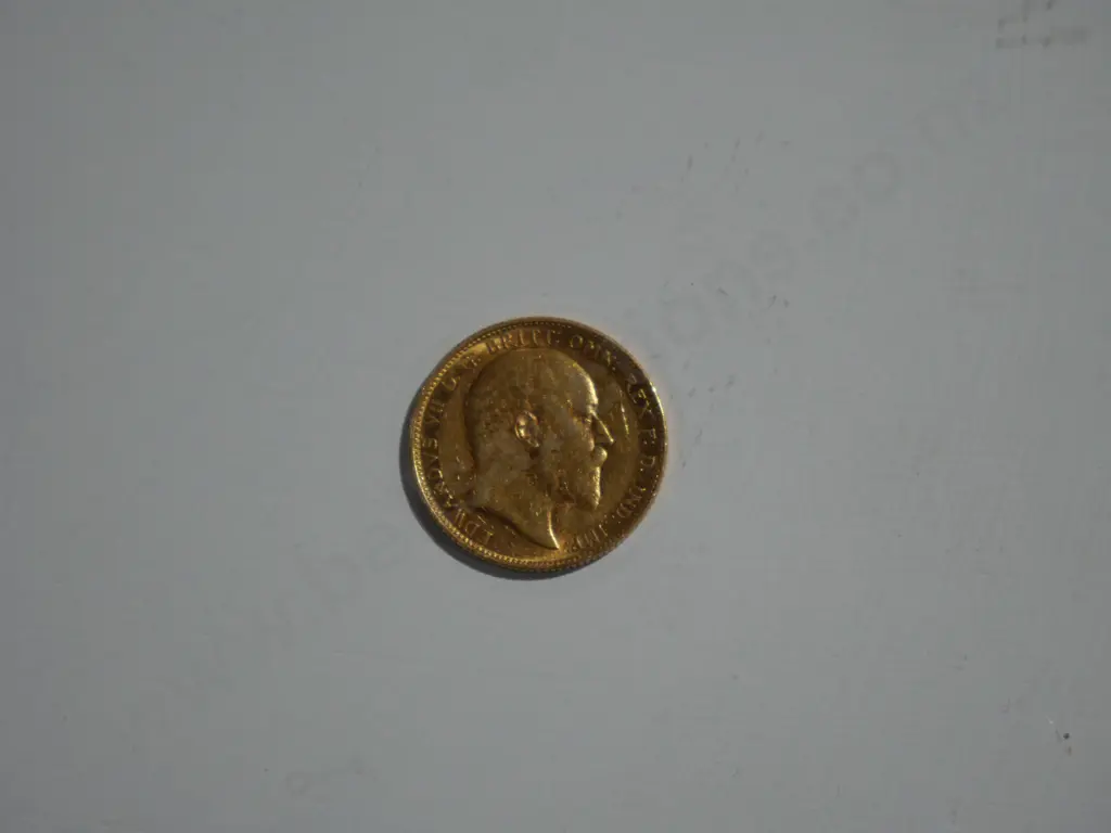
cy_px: 416
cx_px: 556
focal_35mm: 84
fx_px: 2696
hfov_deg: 23.3
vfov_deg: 17.6
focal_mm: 42
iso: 320
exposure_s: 1/100
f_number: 5.6
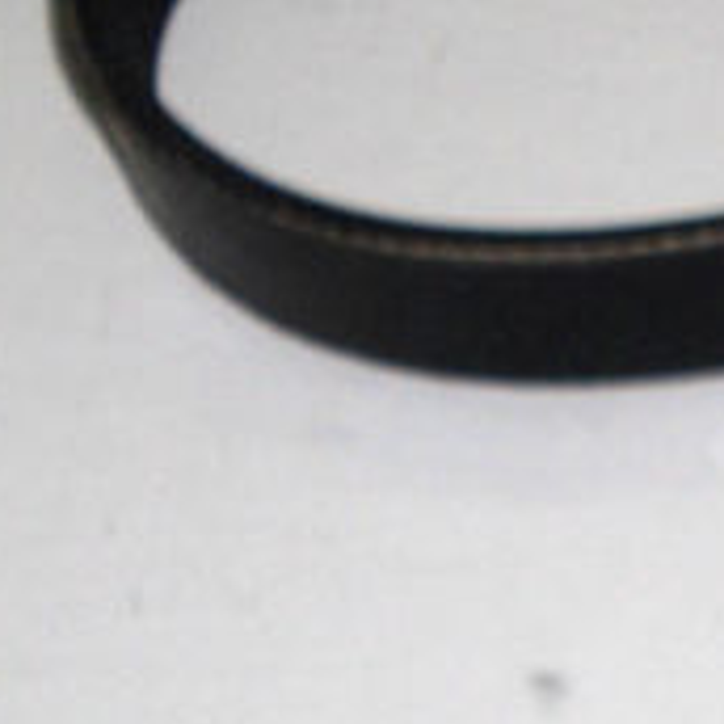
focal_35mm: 195
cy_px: -8
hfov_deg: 8.5
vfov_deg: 8.9
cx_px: 1507
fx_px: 4614
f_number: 9.8
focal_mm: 6.9
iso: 100
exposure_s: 1/60
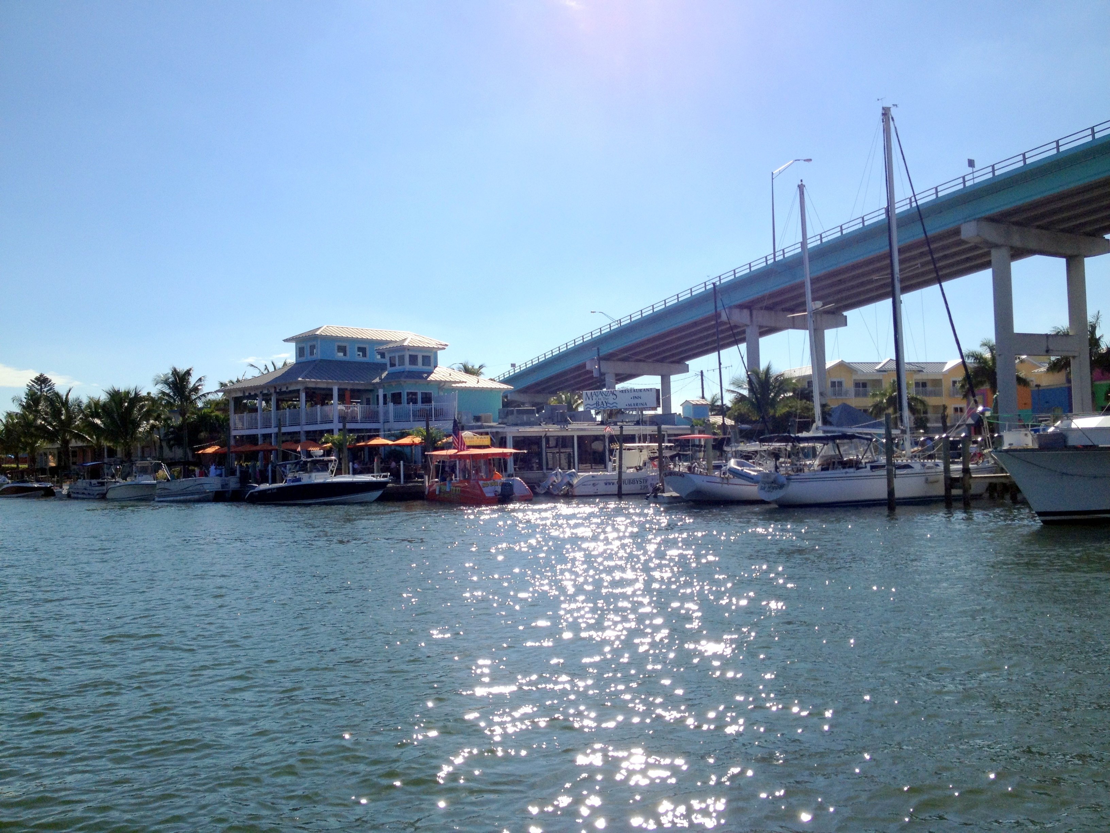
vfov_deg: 40.7
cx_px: 555
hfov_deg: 52.6
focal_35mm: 35
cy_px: 416
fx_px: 1122
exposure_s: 1/3690
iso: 50
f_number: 2.4
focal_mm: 4.28
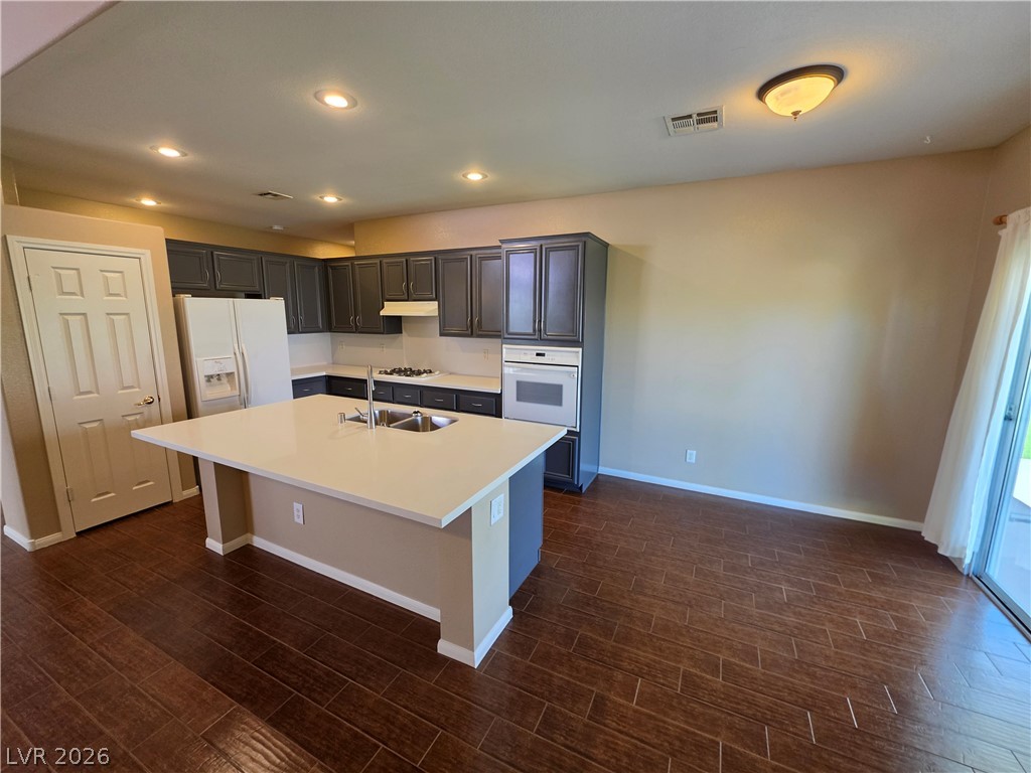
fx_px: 387
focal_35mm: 13
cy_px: 386
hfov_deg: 106.2
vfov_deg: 89.9
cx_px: 516
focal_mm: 2.2
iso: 200
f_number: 1.9
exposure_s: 1/120
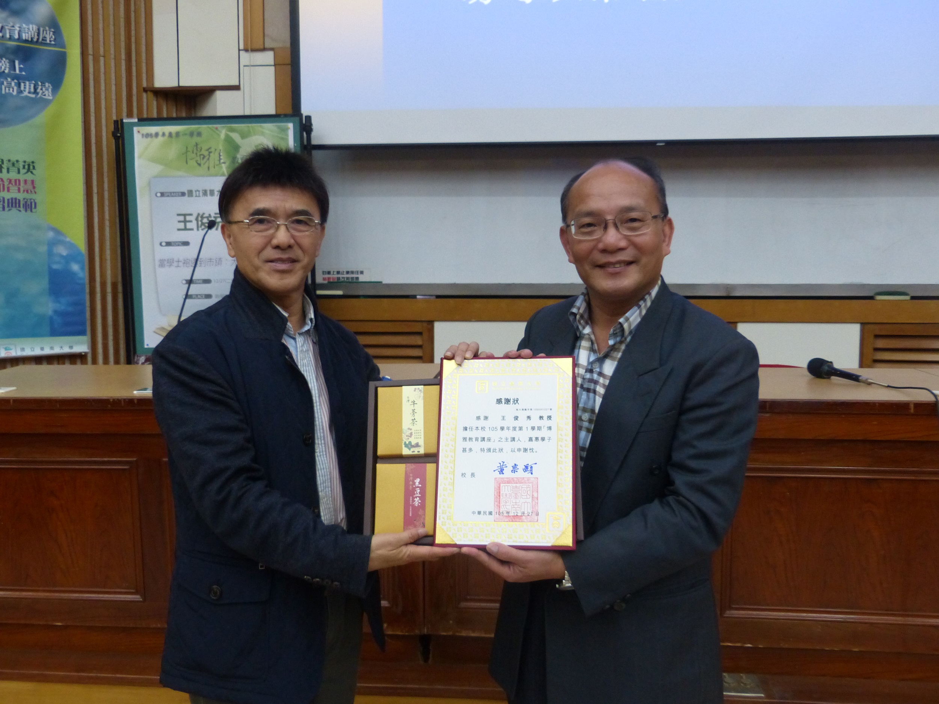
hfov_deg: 55.4
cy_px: 352
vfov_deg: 42.9
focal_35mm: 33
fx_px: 895
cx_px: 470
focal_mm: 5.9
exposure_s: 1/60
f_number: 2.8
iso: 400
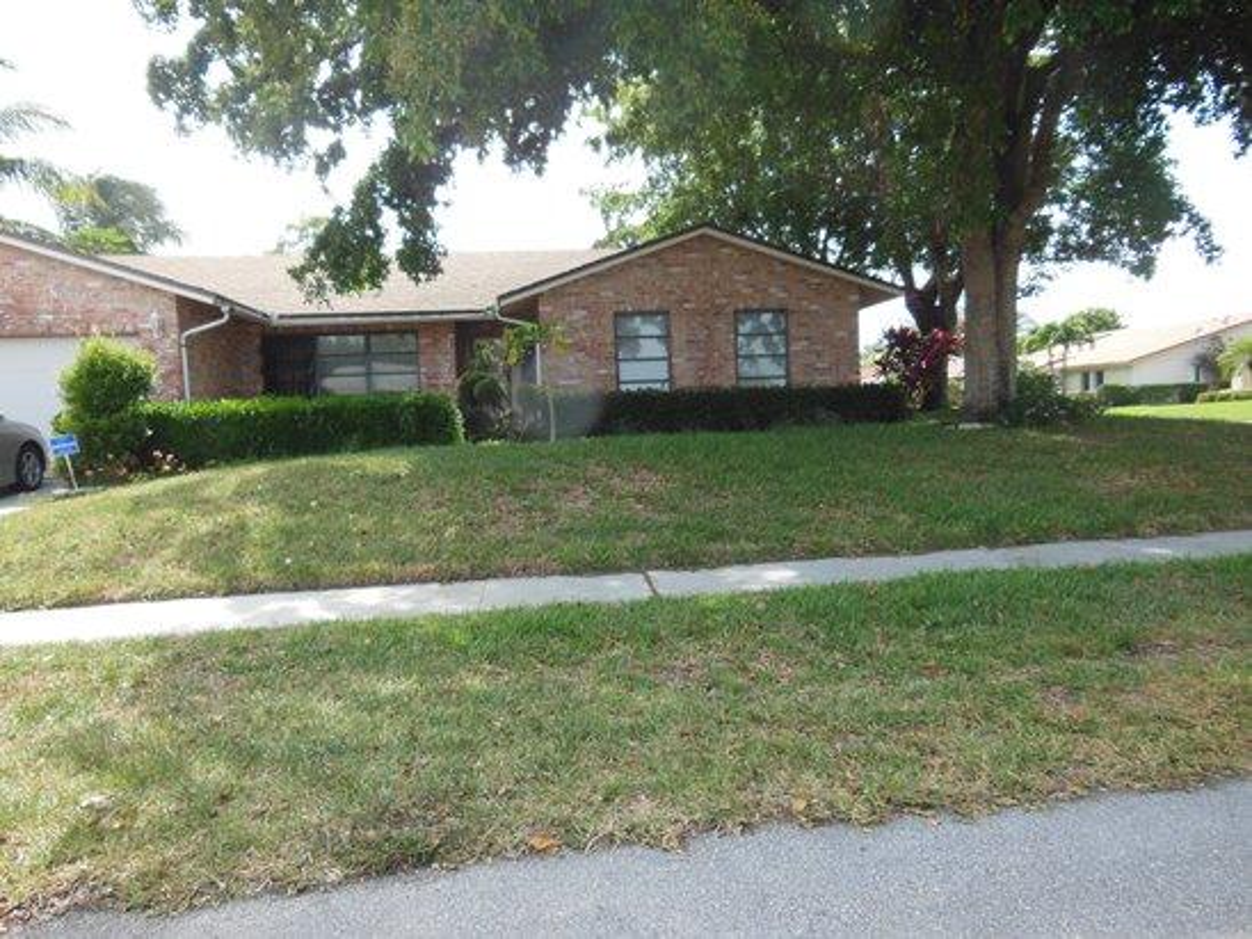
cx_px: 626
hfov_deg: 69.4
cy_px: 470
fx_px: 904
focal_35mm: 25
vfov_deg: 54.9
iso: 125
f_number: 3.5
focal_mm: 4.5
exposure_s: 1/320
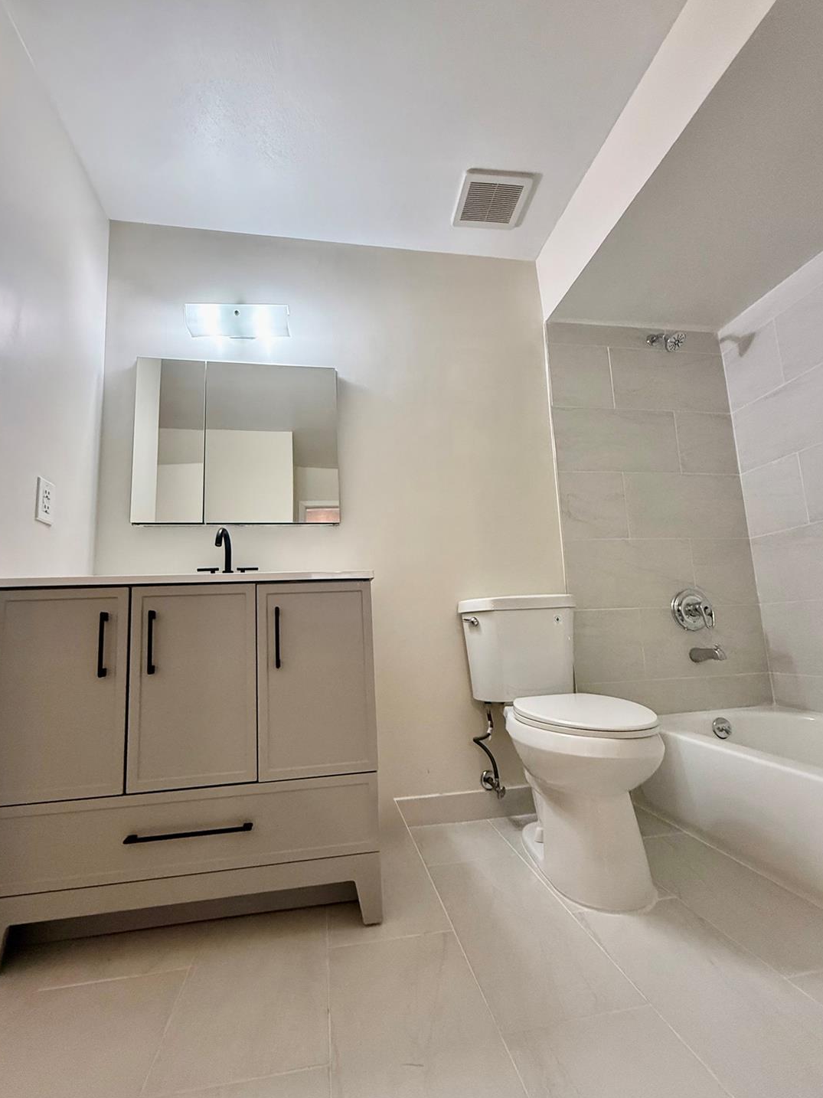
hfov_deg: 81.7
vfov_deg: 98.1
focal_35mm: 15
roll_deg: +1.9
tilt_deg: +9.6
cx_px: 394
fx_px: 476
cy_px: 574
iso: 500
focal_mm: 2.22
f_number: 2.2
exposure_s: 1/120
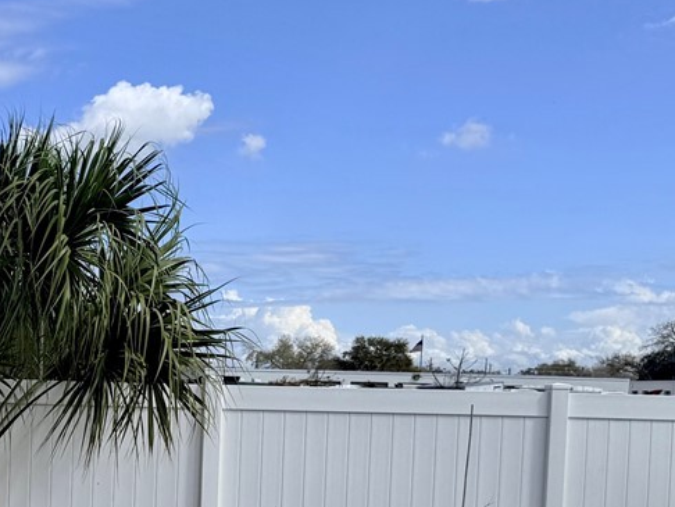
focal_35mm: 79
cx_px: -103
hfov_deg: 23.0
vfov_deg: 18.2
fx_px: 1541
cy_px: 506
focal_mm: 6.76
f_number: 1.78
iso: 80
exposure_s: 1/7353
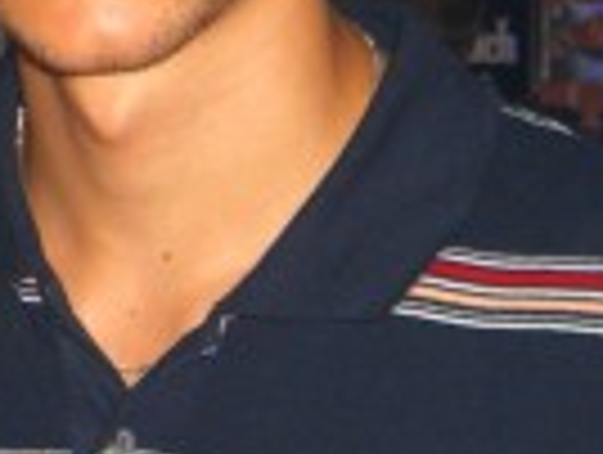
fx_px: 2967
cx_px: -86
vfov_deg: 8.8
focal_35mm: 170
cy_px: 189
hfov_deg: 11.4
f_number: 2.8
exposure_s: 1/60
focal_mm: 7.9
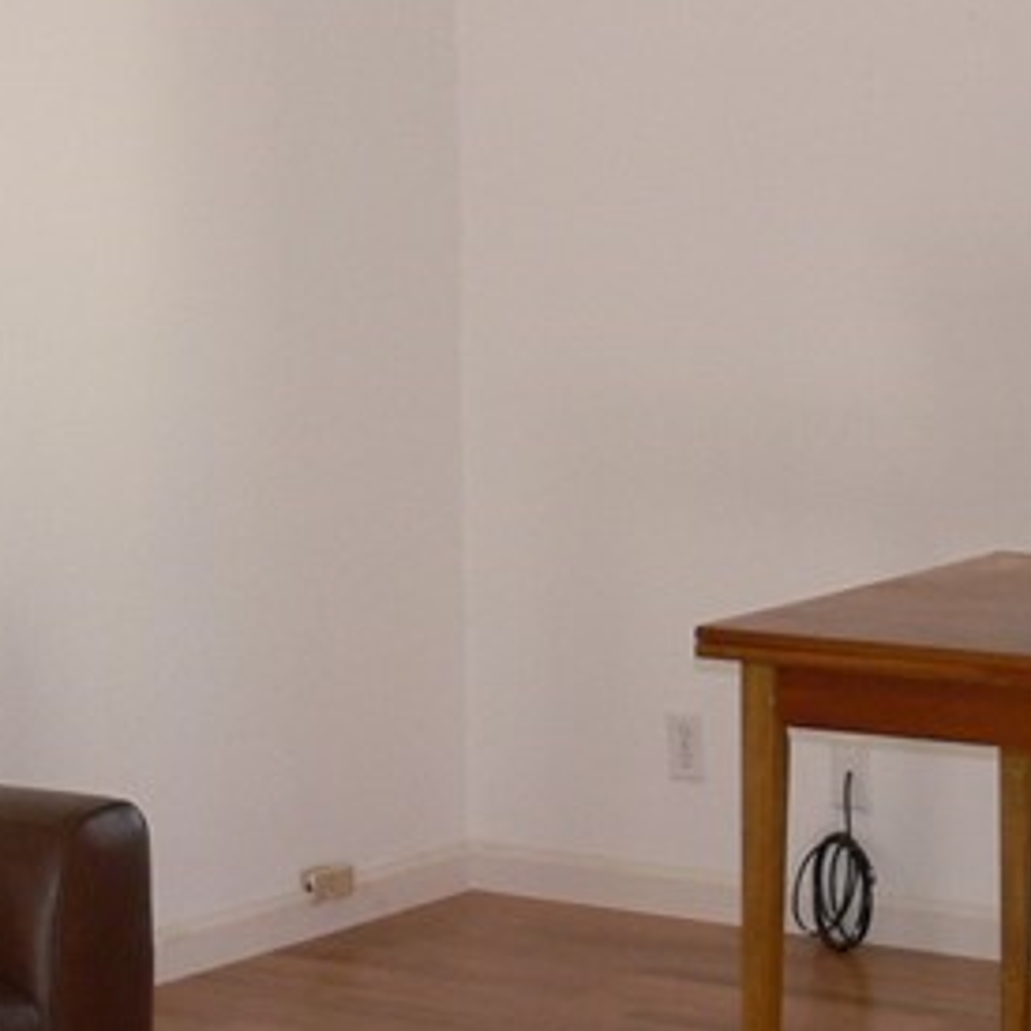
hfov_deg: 15.1
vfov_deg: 15.1
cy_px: 266
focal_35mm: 115
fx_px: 3875
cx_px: 334
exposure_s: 1/30
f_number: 2.8
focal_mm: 7.4
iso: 100
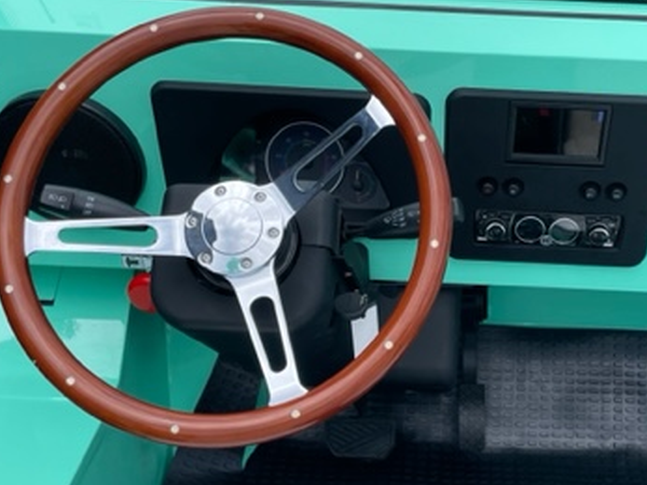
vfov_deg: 30.2
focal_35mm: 48
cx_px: 464
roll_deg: +0.0
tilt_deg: -37.0
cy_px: 295
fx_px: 897
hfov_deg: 38.9
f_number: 1.6
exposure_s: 1/2304
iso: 32
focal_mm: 4.2
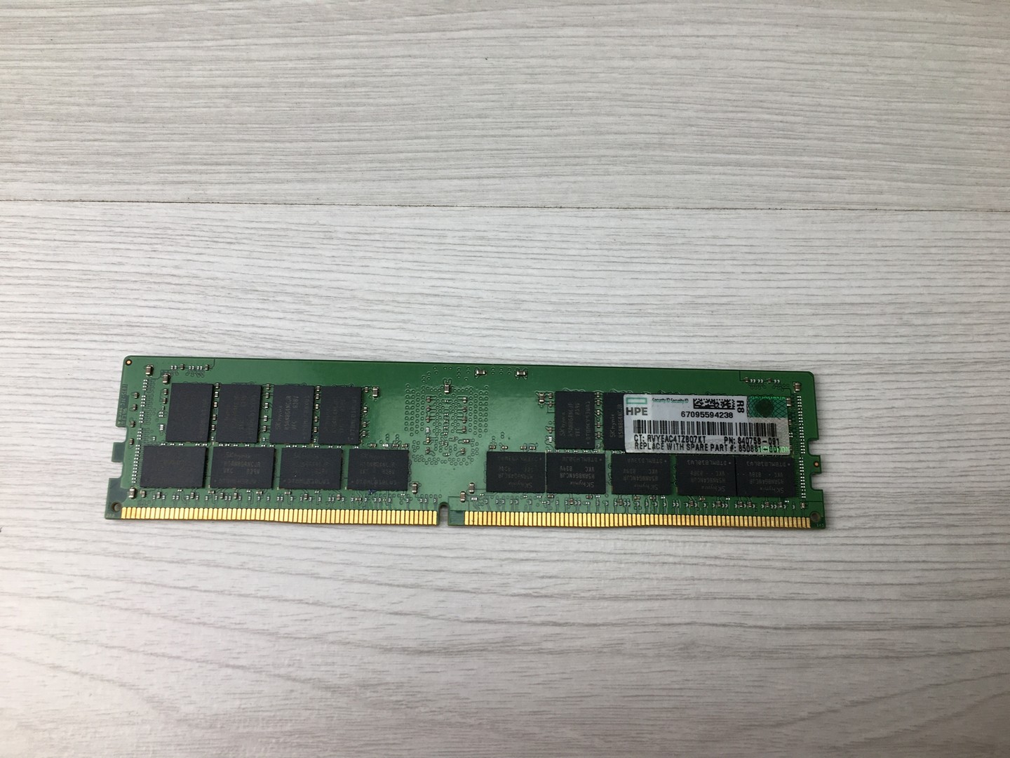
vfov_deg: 48.2
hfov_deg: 61.7
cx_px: 505
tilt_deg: -75.9
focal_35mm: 29
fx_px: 846
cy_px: 379
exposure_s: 1/100
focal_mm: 4.15
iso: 25
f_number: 2.2
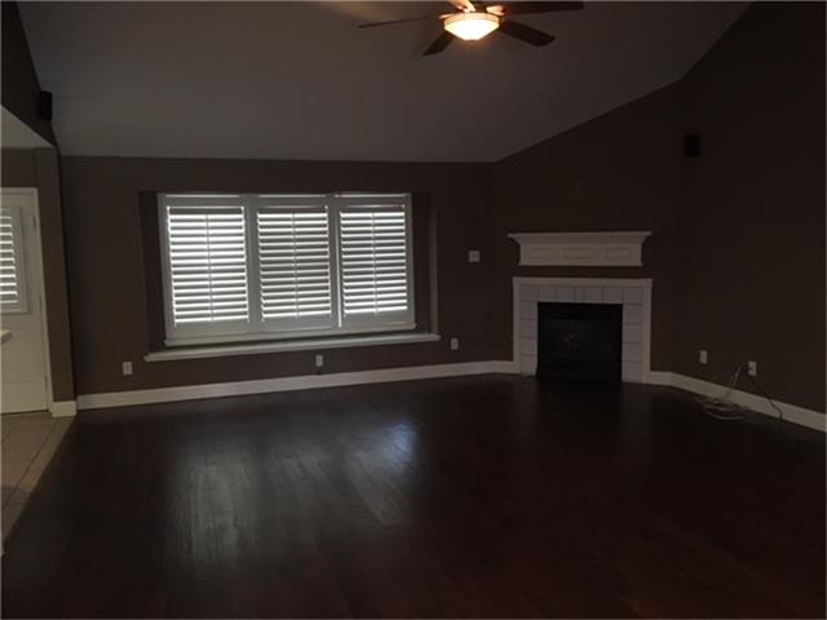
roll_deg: +0.9
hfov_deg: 61.7
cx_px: 414
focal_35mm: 29
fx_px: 693
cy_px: 310
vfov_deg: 48.2
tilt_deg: -6.1
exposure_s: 1/15
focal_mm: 4.15
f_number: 2.2
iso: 250
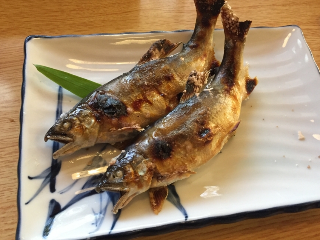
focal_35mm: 35
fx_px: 324
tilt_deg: -60.8
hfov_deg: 52.6
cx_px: 165
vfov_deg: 40.7
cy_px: 115
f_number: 2.2
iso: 160
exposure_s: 1/30
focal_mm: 4.15
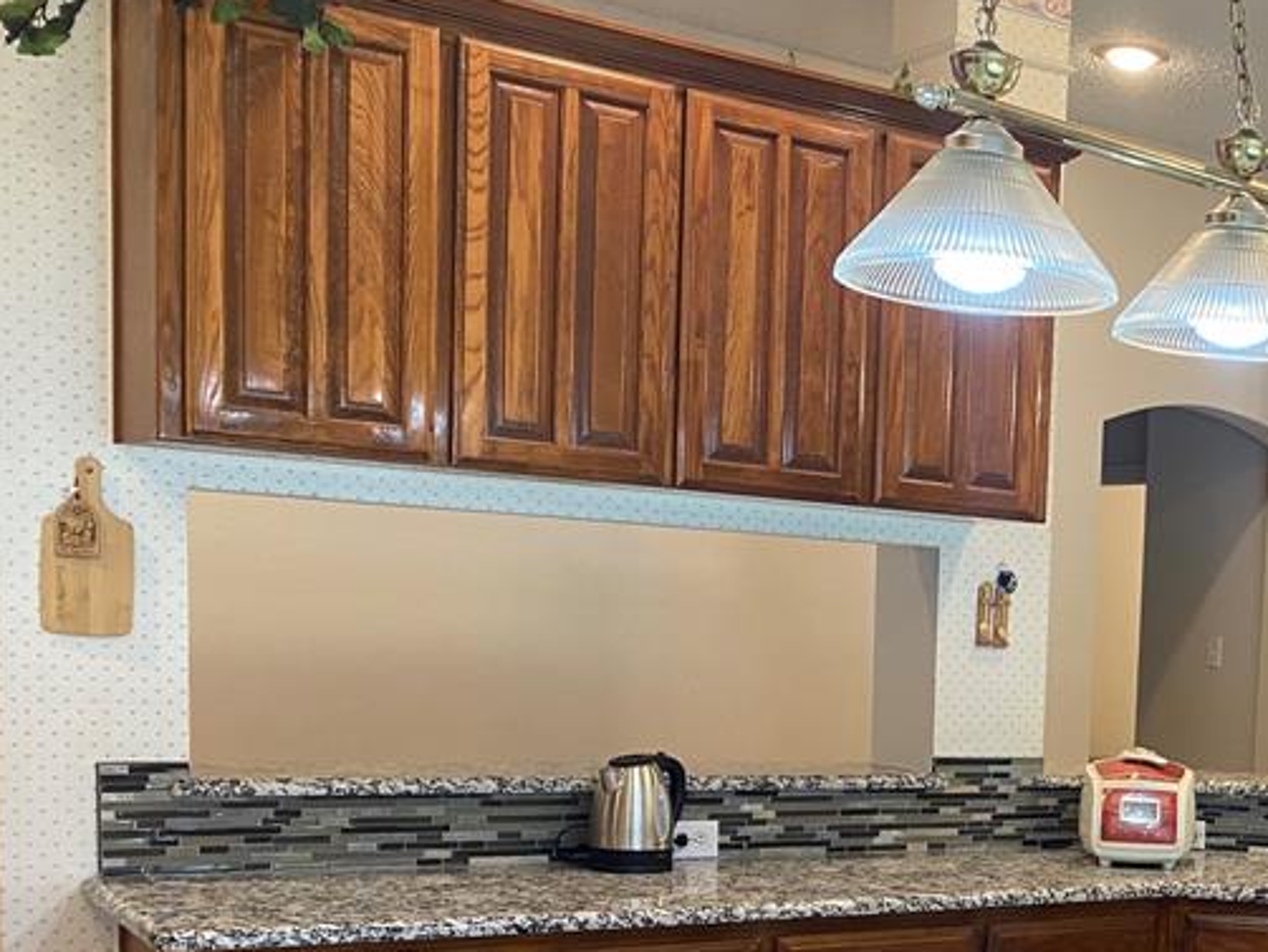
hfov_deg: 33.0
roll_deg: -2.5
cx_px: 1286
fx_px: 1942
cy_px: 836
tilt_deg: -6.8
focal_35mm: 53
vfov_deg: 26.7
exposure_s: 1/60
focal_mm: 4.25
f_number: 1.8
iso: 100
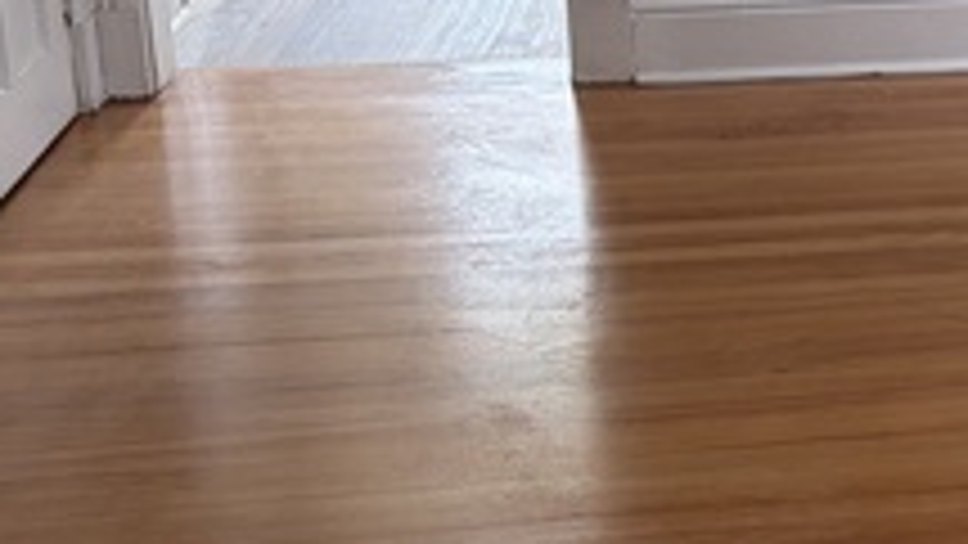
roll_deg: -0.7
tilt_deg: -14.1
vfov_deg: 13.5
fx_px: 2259
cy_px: -67
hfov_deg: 21.9
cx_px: 1245
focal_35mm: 88
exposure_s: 1/122
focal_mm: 5.96
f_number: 1.6
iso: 100
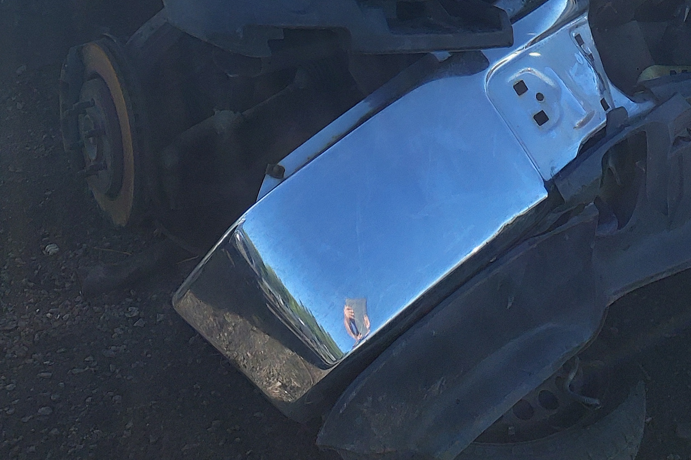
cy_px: -176
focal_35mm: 68
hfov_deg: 29.7
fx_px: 1305
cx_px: 361
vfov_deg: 18.3
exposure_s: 1/402
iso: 40
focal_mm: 3.58
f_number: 1.9
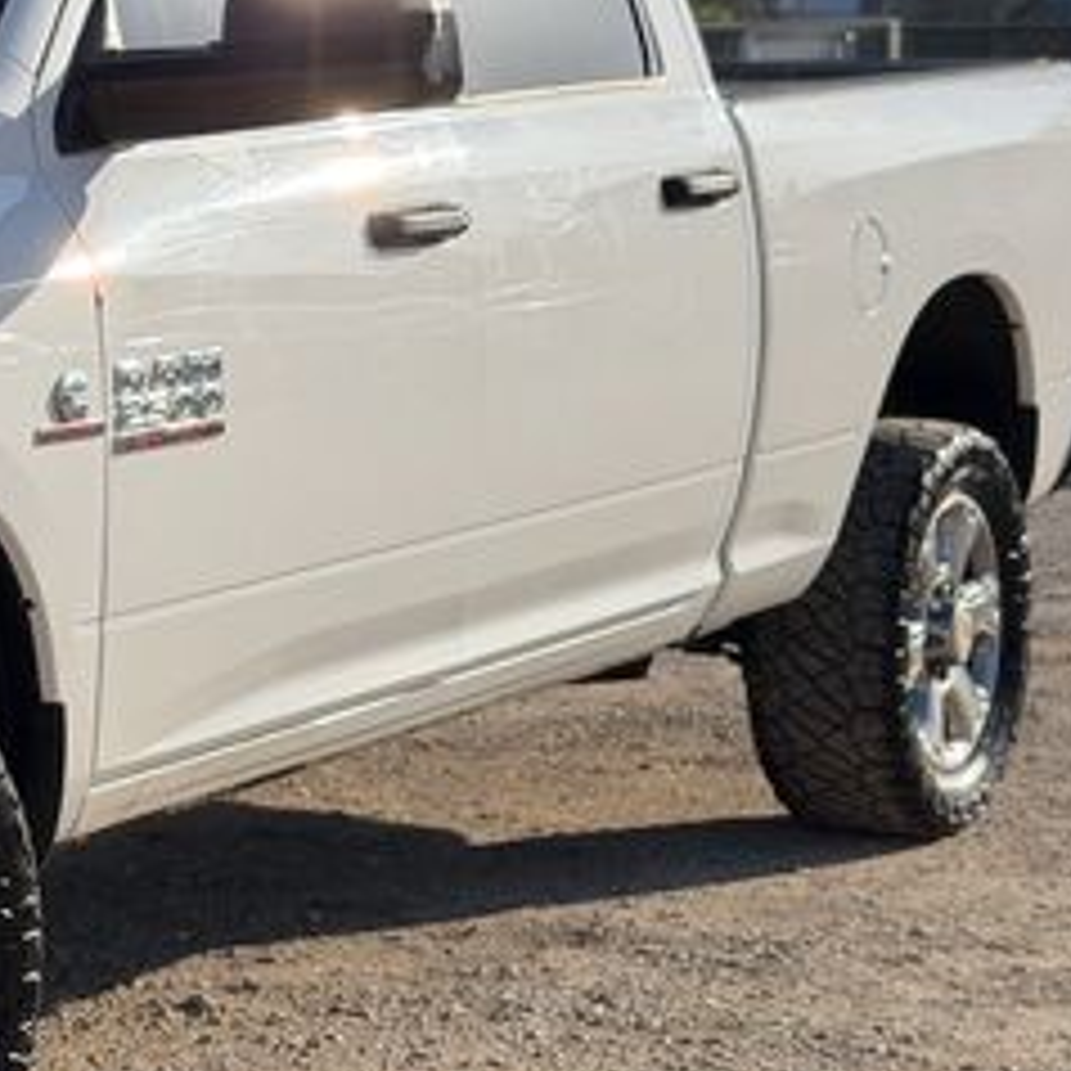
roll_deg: -1.1
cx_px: -270
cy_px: 418
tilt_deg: -4.7
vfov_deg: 15.3
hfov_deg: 14.7
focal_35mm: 114
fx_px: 3990
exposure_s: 1/6024
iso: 64
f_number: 1.78
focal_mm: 6.76
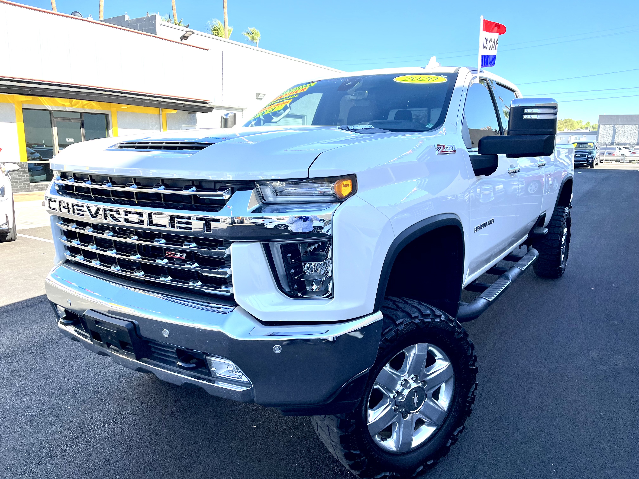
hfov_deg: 67.3
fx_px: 480
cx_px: 320
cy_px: 240
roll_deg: -0.8
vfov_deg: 53.1
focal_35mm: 26
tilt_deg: -11.6
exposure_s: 1/967
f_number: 1.6
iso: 50
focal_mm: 5.1
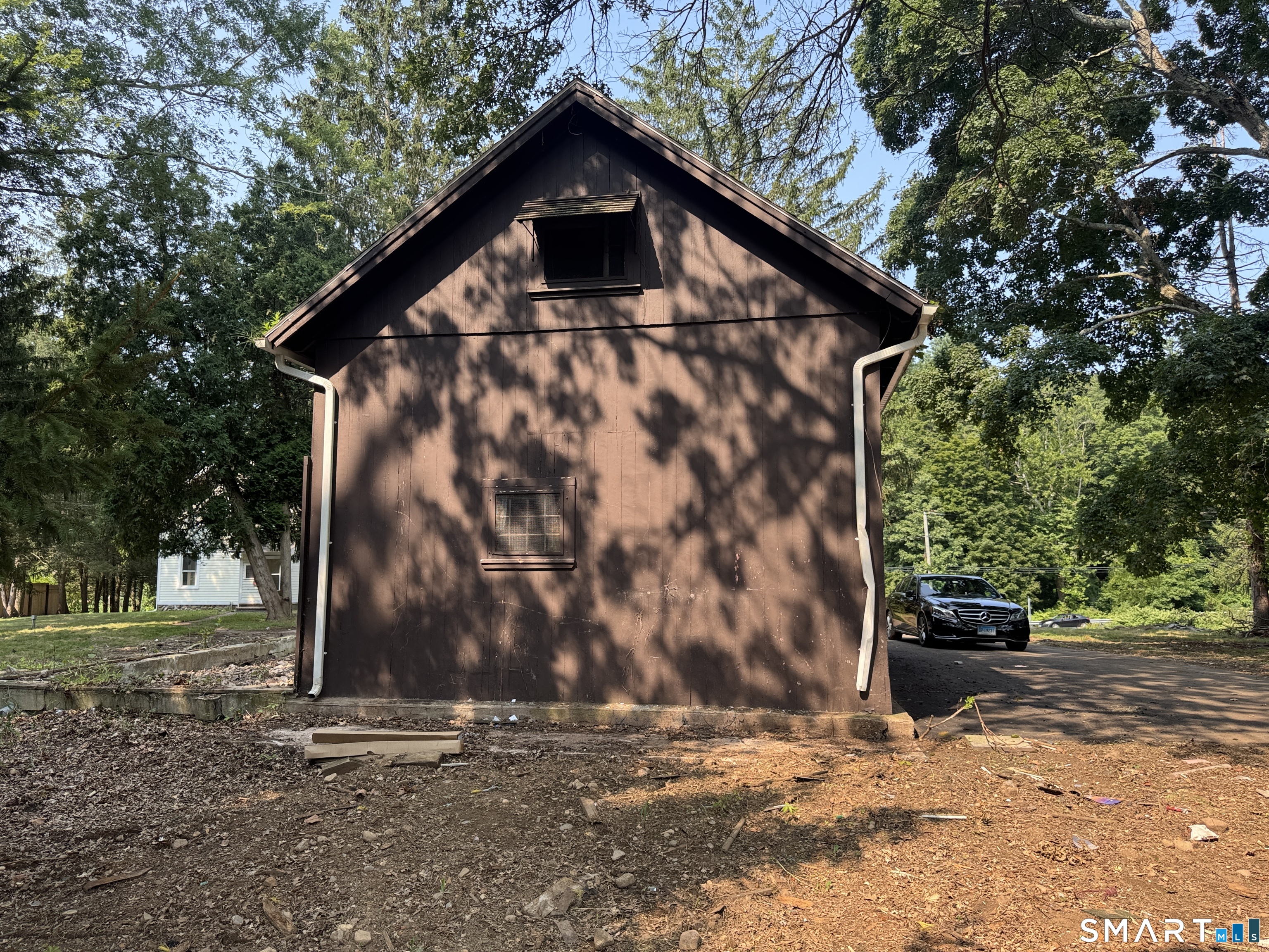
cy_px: 476
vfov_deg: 56.8
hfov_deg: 71.6
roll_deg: +0.3
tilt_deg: +7.7
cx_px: 634
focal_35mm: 24
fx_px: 880
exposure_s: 1/639
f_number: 1.78
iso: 80
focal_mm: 6.76
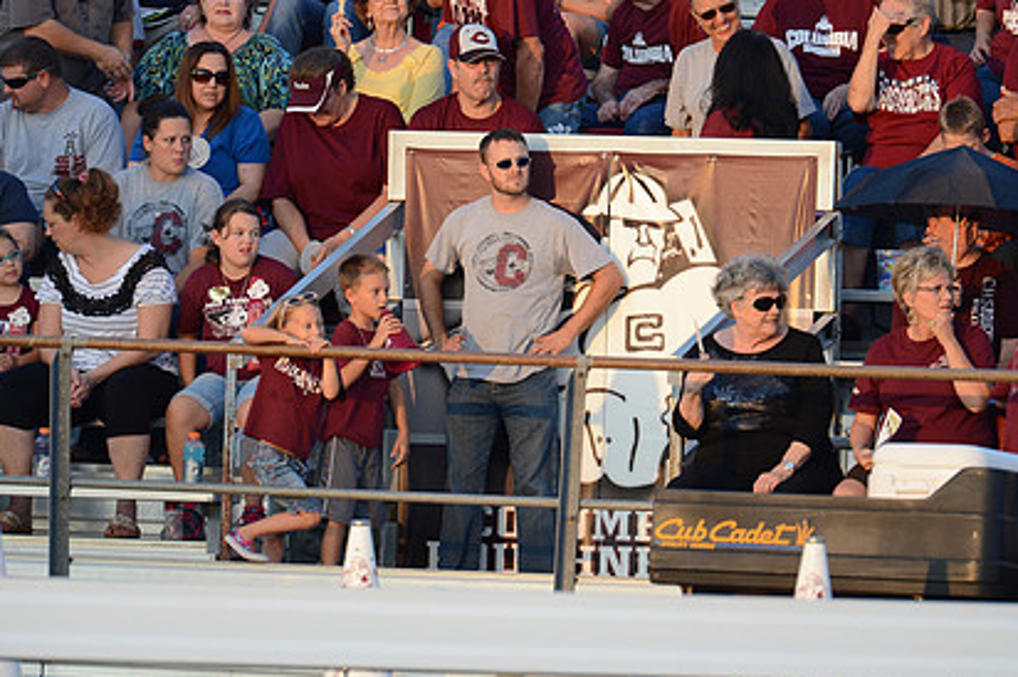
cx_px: 514
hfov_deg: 2.7
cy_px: 237
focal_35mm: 775
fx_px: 21897
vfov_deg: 1.8
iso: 800
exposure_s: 1/1250
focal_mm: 550
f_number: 4
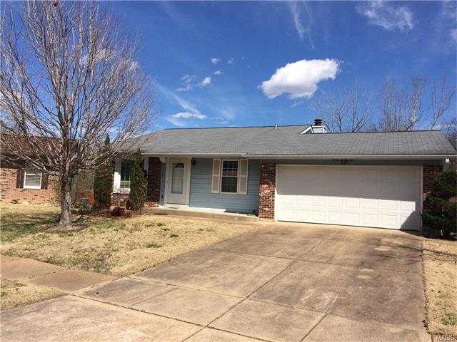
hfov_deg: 61.7
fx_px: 383
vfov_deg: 48.2
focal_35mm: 29
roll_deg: -3.8
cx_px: 228
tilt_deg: +3.2
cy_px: 171
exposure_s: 1/3425
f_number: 2.2
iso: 32
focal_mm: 4.15
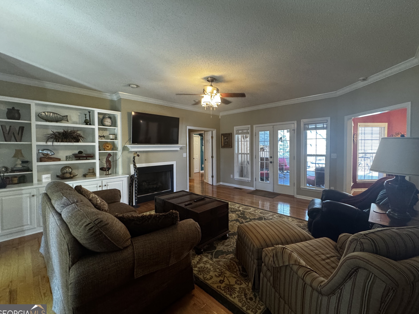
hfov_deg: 98.1
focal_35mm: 15
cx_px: 221
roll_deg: -0.1
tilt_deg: -1.7
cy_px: 153
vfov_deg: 81.7
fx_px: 182
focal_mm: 2.22
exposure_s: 1/60
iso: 640
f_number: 2.2
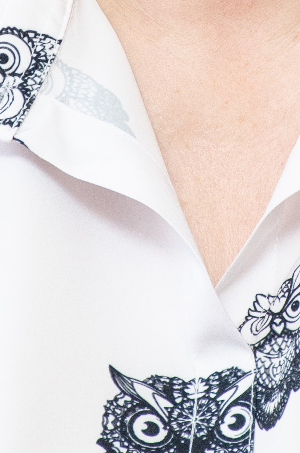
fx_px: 10549
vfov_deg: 2.5
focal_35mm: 840
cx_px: 176
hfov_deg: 1.6
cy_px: -9
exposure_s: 1/200
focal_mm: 116
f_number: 5.6
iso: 500
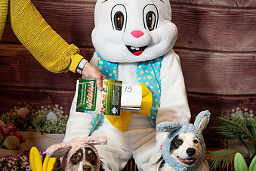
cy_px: 118
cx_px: 127
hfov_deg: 26.3
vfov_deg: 17.7
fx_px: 548
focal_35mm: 77
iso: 4000
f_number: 2.8
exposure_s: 1/500
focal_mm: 45
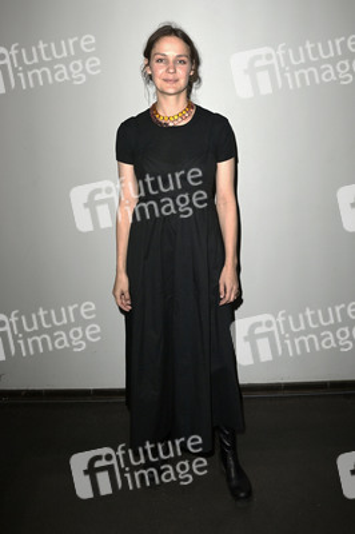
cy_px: 267
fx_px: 356
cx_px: 178
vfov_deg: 73.8
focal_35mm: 24
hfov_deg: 53.1
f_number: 4.5
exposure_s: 1/250
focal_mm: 24
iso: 400
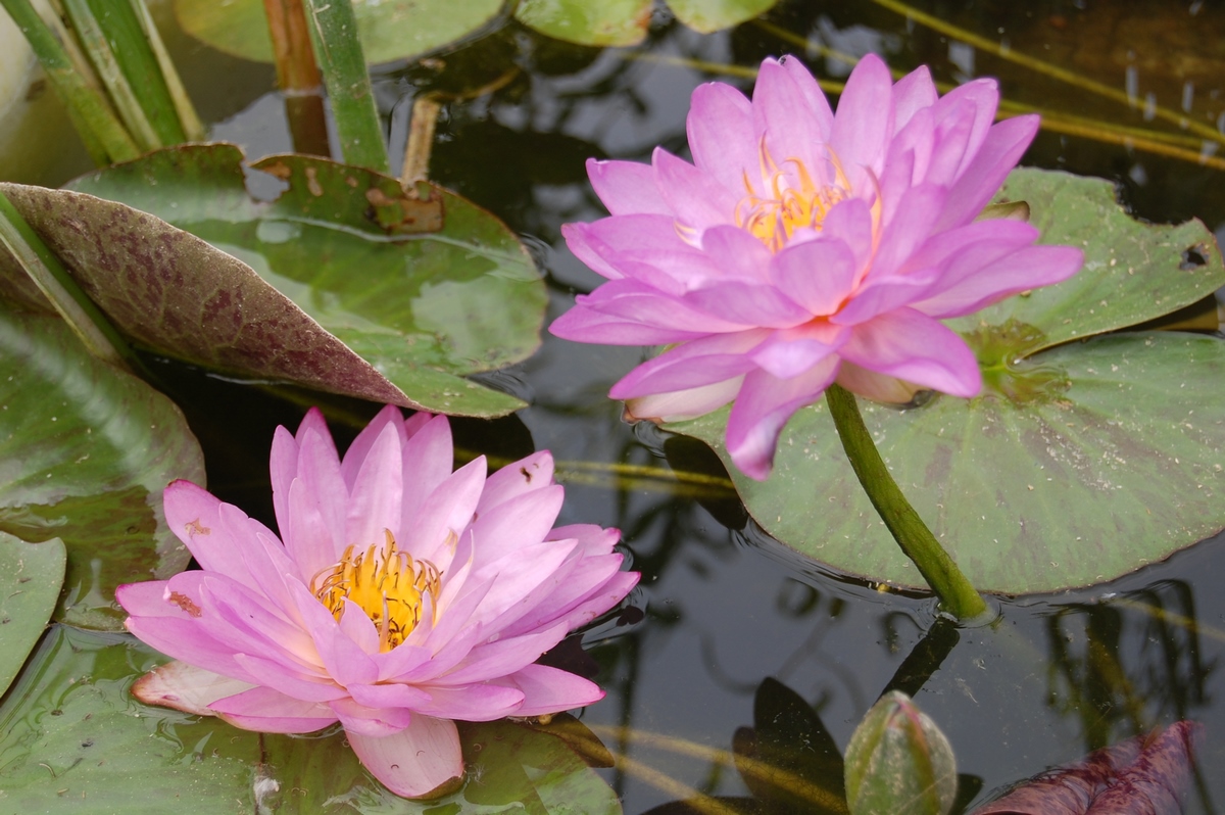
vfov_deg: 16.5
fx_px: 2805
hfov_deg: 24.6
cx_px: 612
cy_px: 408
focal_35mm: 82
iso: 200
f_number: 6.3
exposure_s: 1/160
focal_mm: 55
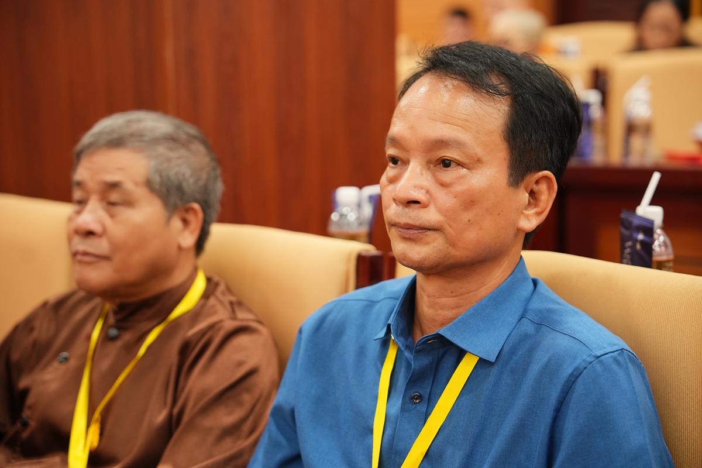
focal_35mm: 70
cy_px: 234
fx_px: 1365
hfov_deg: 28.8
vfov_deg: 19.5
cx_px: 351
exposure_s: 1/100
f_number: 2.8
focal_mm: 70
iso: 1600
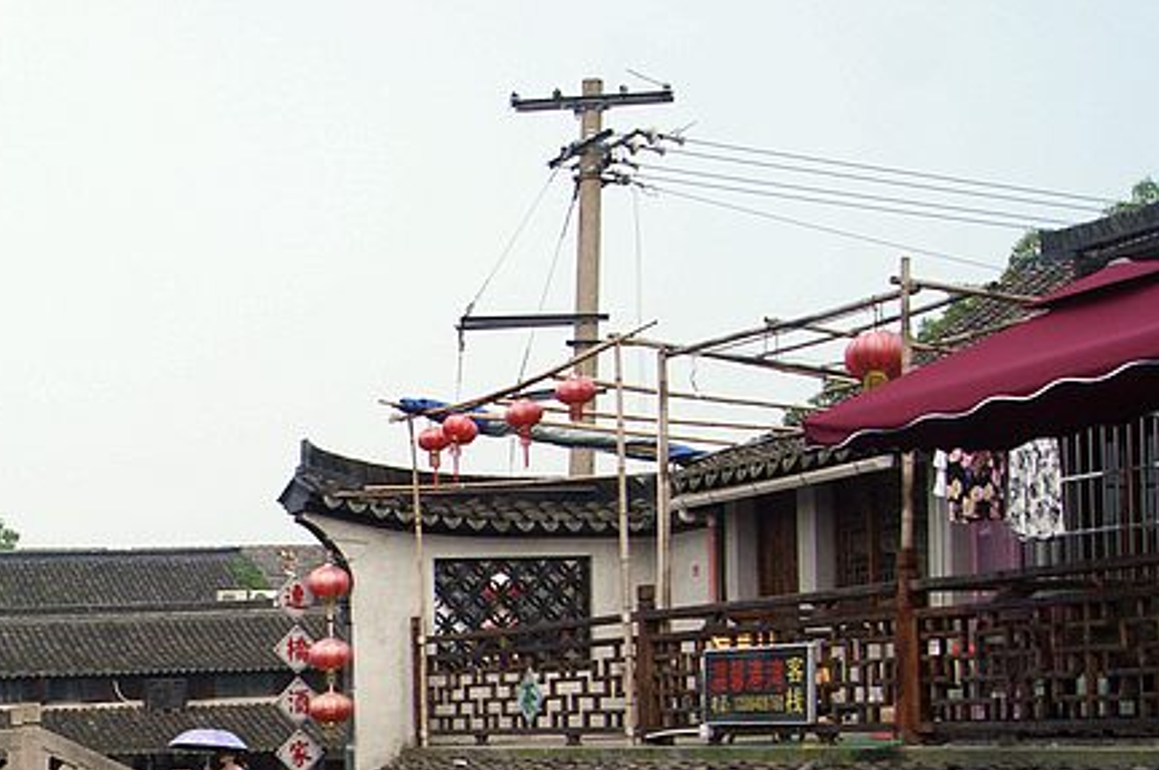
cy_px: 779
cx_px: -169
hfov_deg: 28.1
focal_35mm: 64
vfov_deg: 20.5
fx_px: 2058
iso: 100
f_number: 5.6
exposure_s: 1/400
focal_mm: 18
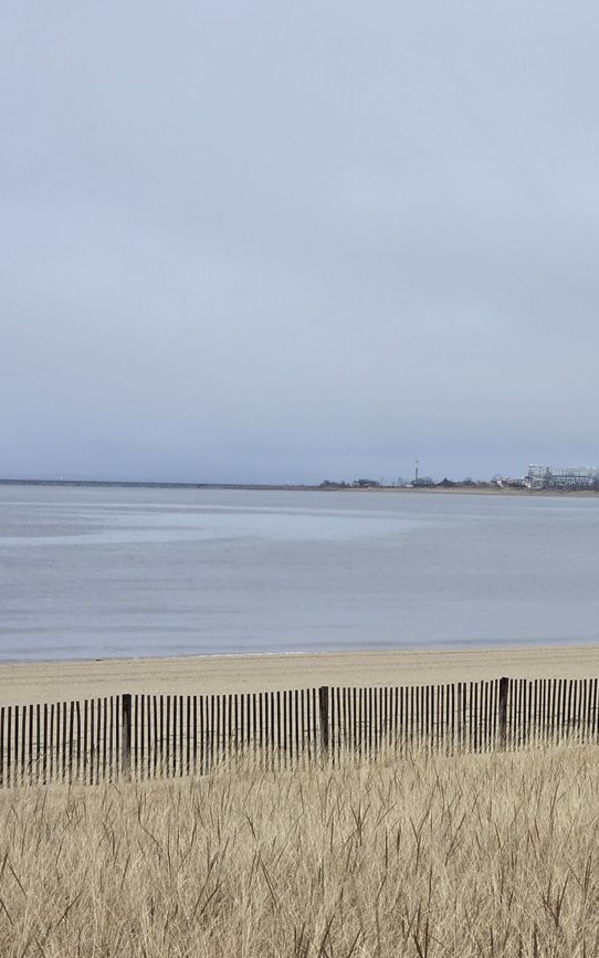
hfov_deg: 12.0
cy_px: 526
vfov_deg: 19.3
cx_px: 550
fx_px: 2820
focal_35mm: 108
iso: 50
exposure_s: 1/997
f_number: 2.4
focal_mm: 7.9
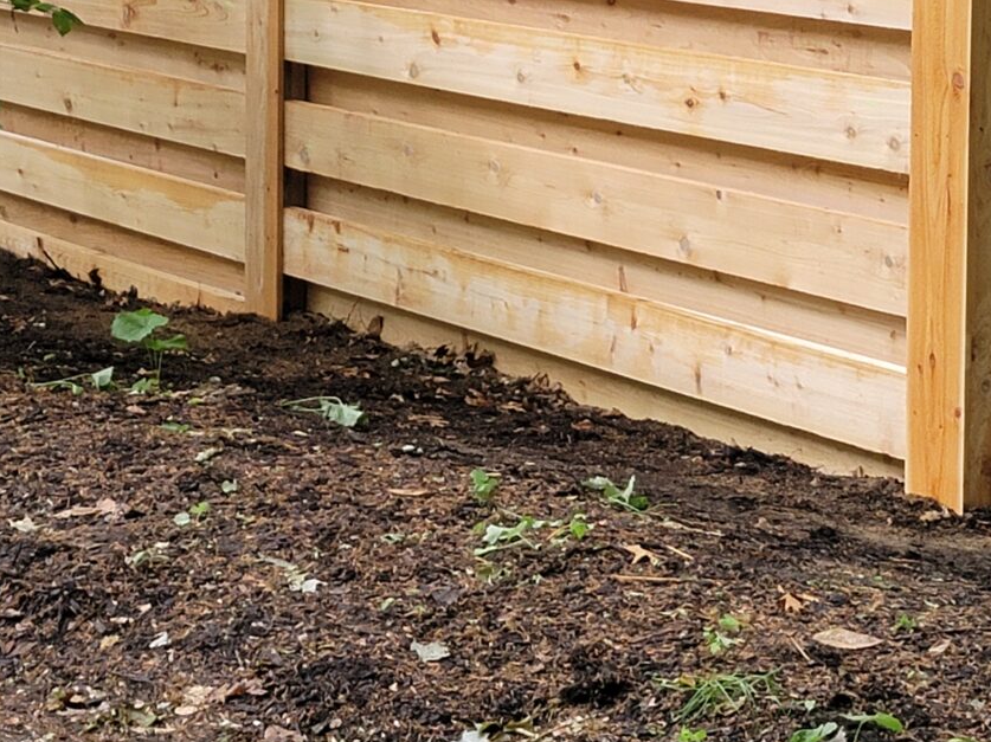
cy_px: 56
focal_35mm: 51
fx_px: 1459
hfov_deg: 36.0
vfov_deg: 27.4
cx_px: 173
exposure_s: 1/120
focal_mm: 7
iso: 250
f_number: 1.8
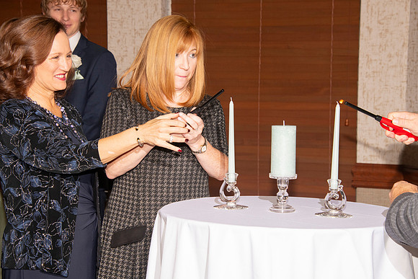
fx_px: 1161
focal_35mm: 100
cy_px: 140
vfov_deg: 13.7
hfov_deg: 20.4
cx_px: 209
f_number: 9
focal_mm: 100
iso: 1000
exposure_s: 1/160
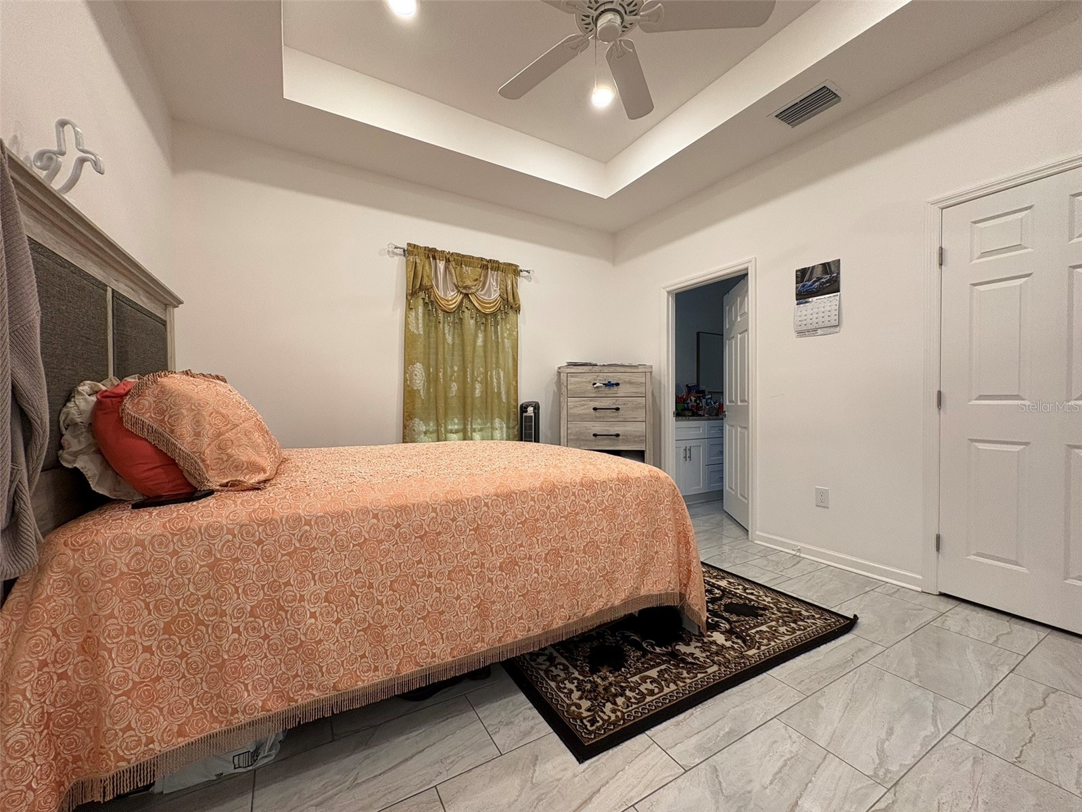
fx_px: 438
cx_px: 541
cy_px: 406
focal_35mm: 14
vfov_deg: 85.7
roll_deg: +0.5
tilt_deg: +0.6
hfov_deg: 102.1
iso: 125
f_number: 2.2
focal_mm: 2.22
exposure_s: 1/60
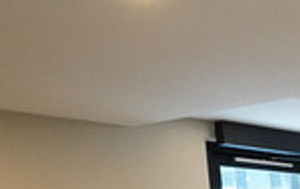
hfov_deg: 16.1
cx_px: 644
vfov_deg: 12.4
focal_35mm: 90
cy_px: 406
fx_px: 738
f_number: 9
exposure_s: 1/60
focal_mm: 17.4
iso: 6400
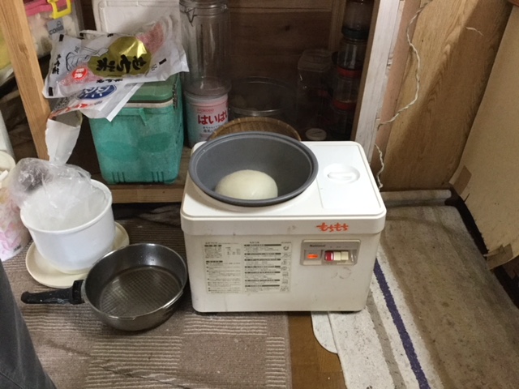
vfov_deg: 45.4
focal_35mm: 31
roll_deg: -0.9
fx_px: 465
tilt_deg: -37.8
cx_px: 260
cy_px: 194
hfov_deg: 58.4
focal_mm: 3.3
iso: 200
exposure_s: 1/17
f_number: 2.4
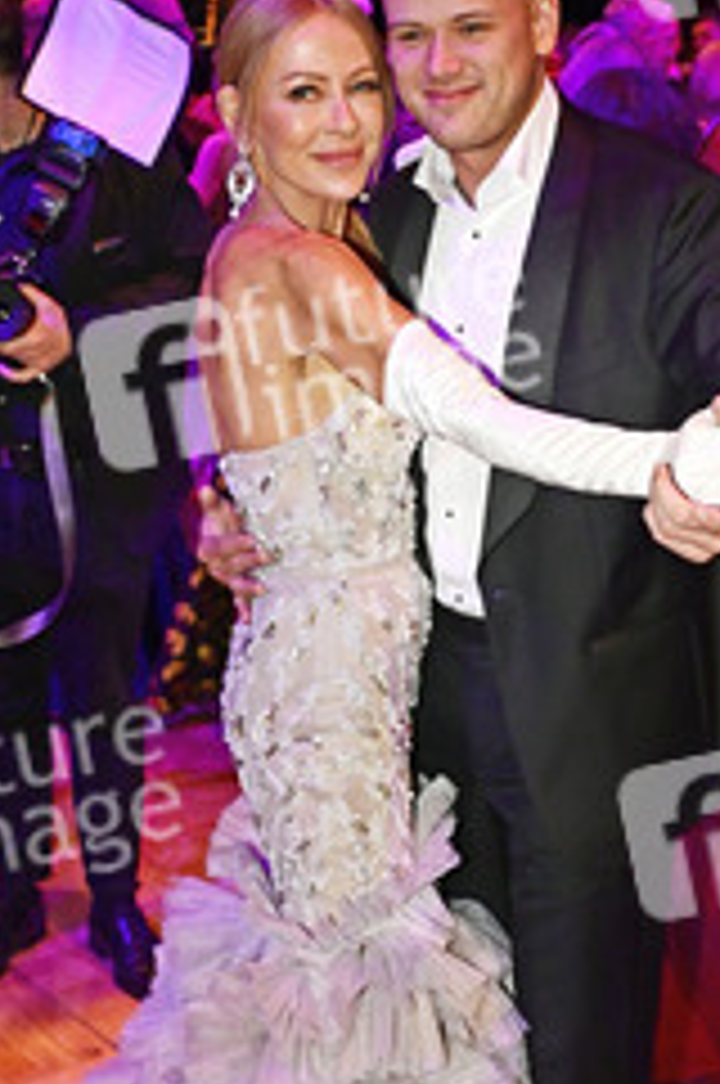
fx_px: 1895
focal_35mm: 63
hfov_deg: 21.5
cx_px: 441
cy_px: 589
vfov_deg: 31.9
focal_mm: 38
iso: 2500
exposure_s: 1/200
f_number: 8
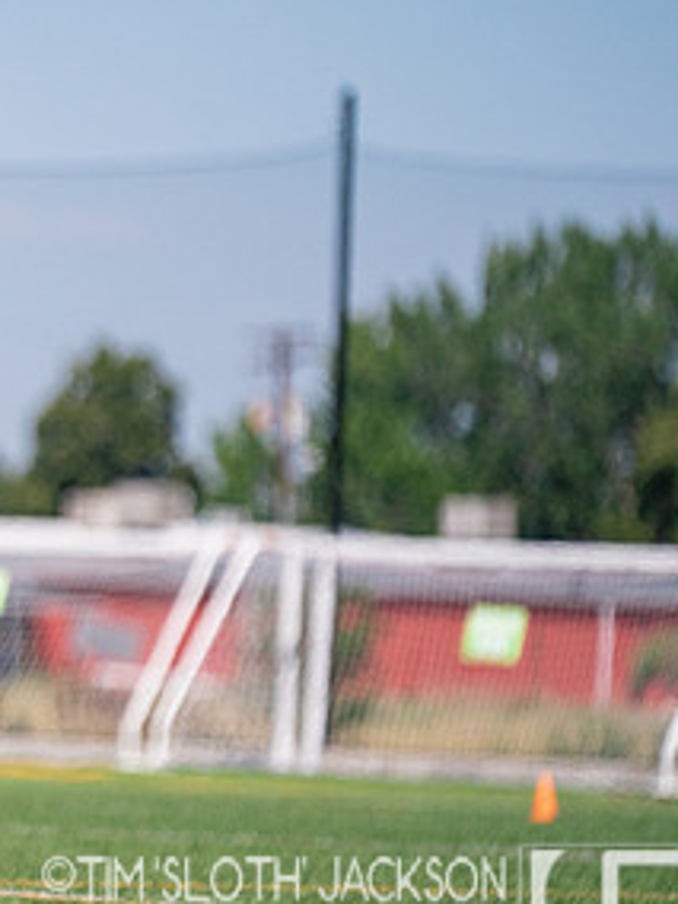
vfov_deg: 5.0
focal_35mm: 398
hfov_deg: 3.7
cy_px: 428
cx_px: -165
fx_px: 10394
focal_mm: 200
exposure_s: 1/16000
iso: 640
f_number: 2.8
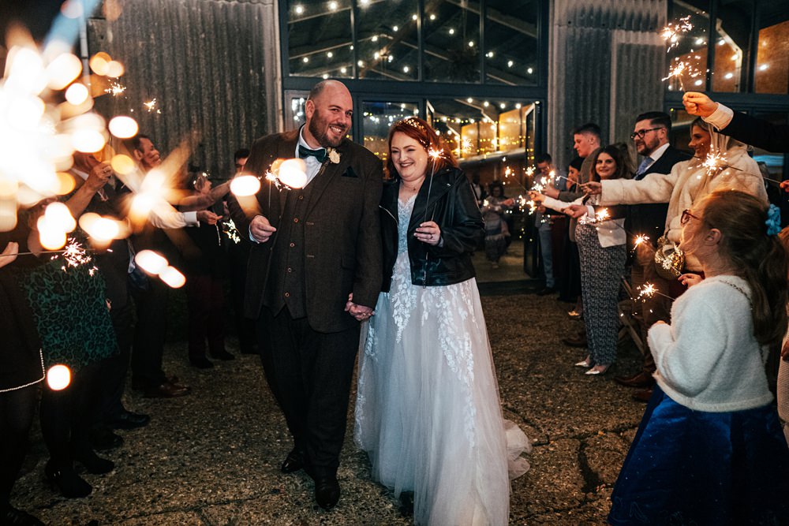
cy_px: 263
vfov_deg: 53.1
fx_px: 526
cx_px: 394
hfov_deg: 73.7
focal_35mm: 24
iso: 2000
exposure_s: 1/250
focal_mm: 16
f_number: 2
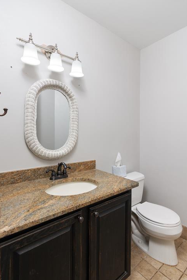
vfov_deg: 90.0
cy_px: 141
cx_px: 97
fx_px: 140
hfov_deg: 67.4
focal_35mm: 18
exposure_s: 1/80
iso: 400
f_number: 9
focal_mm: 17
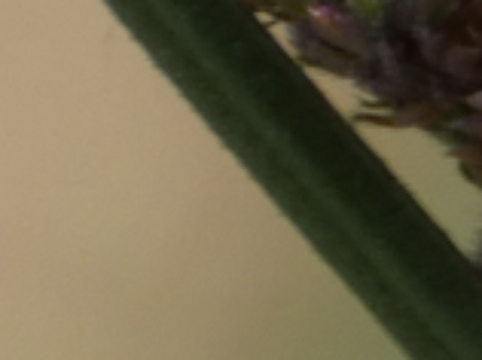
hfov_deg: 0.4
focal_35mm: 4467
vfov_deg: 0.3
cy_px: -555
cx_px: 871
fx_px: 62105
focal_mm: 148.1
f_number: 5.6
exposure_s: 1/125
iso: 80
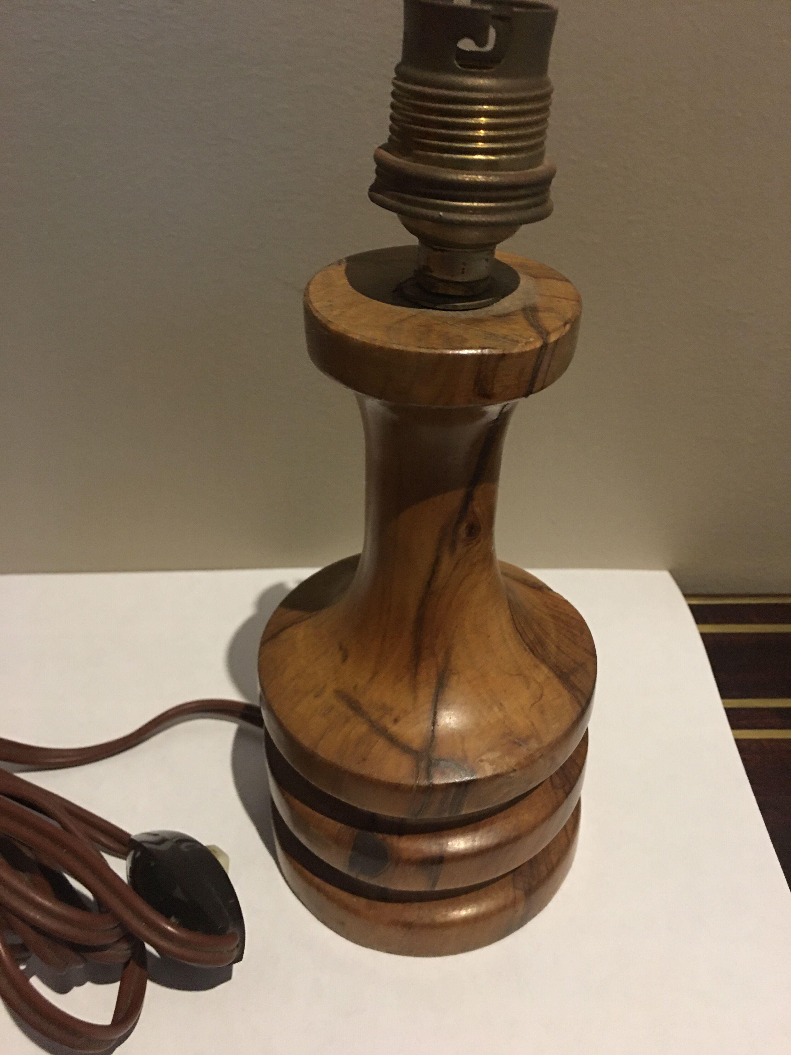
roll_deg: +0.5
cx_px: 396
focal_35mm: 29
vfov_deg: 61.7
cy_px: 528
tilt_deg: -36.2
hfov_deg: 48.2
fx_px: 884
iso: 100
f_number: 2.2
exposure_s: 1/8
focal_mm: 4.15
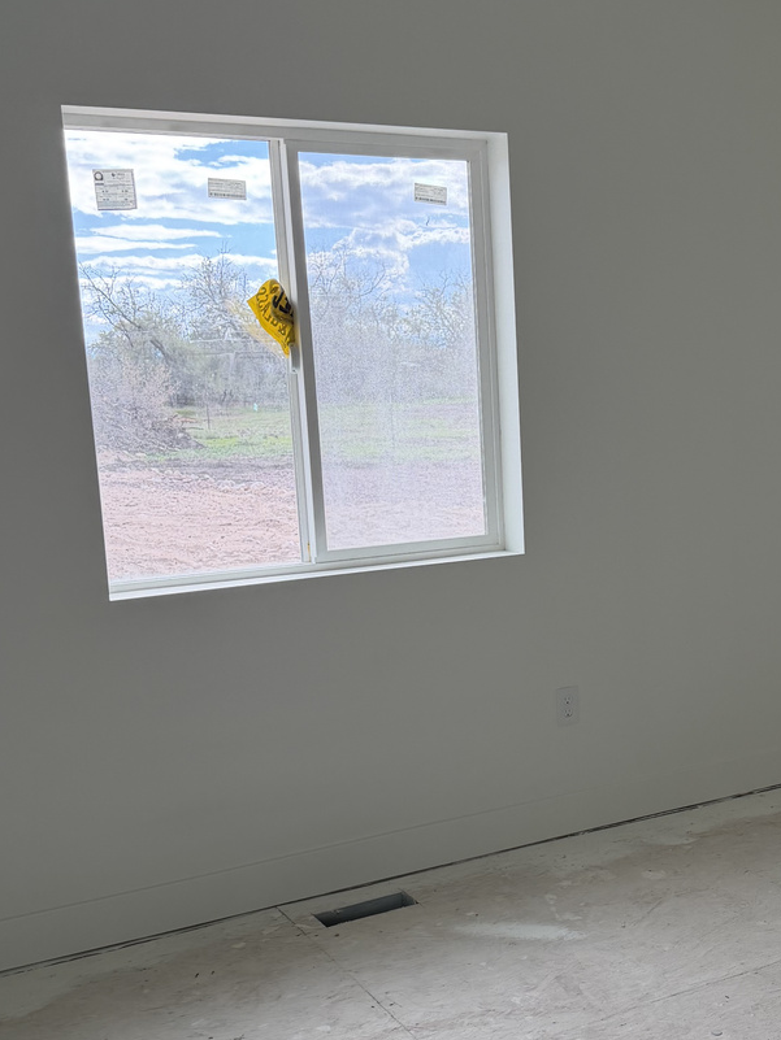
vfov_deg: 41.1
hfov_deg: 31.0
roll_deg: +2.8
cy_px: 597
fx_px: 1383
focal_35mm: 46
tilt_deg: -9.5
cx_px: 589
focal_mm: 6.76
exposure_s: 1/510
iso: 100
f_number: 1.78
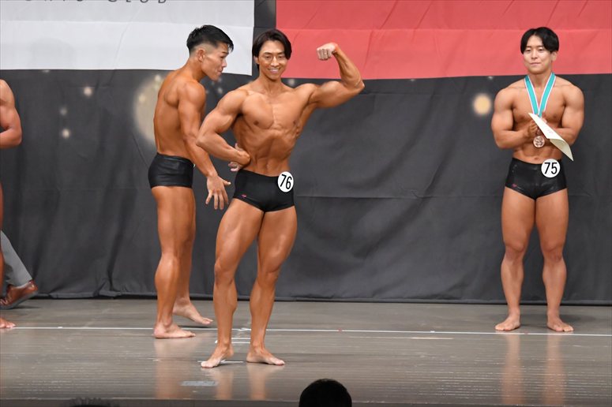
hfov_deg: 10.2
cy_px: 204
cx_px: 306
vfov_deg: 6.8
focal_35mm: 202
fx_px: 3432
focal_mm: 135
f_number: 5.6
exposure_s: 1/400
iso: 6400
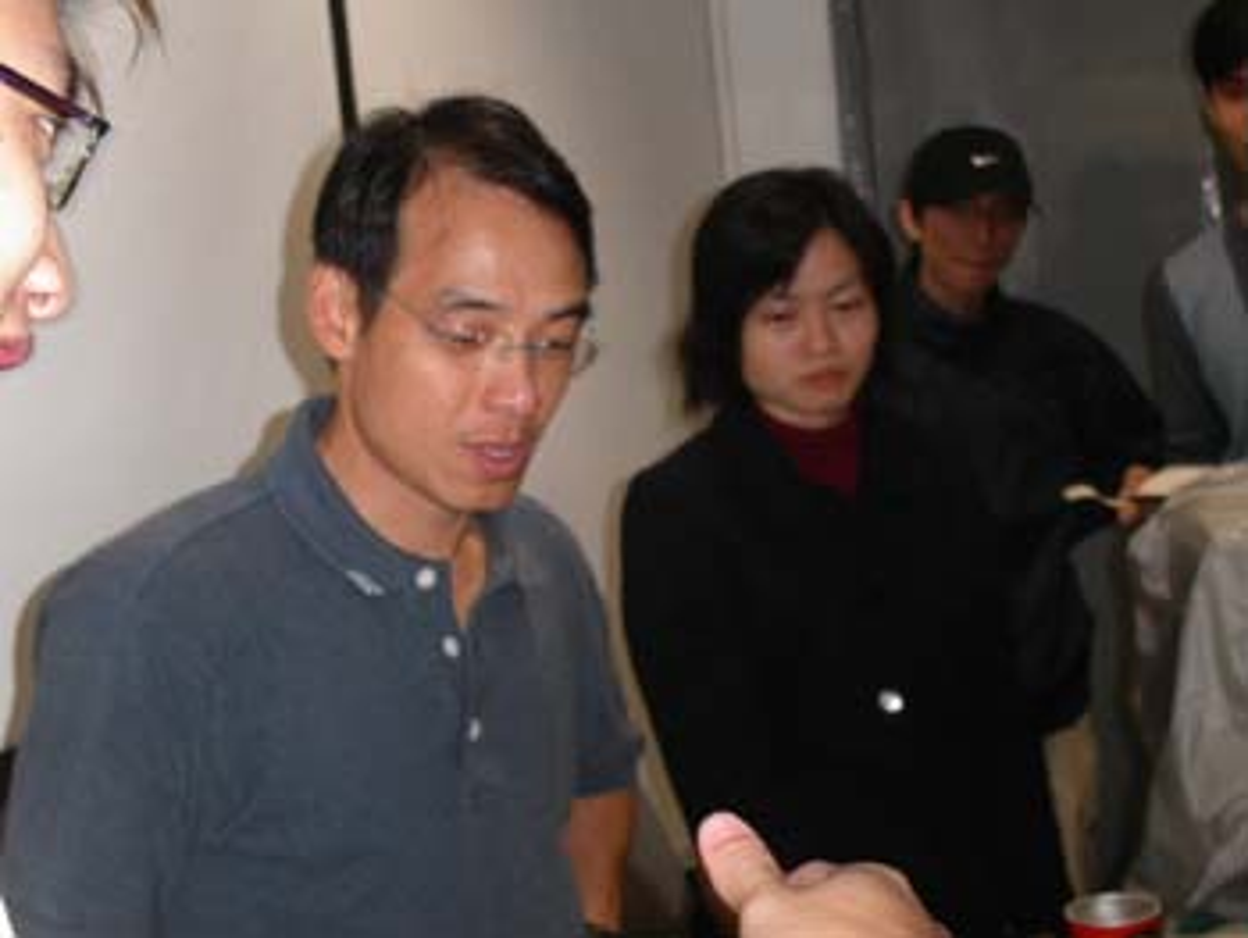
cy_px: 469
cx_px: 624
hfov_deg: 32.2
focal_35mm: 60
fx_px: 2165
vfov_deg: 24.4
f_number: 3.5
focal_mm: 12.4
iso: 142
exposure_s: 1/45
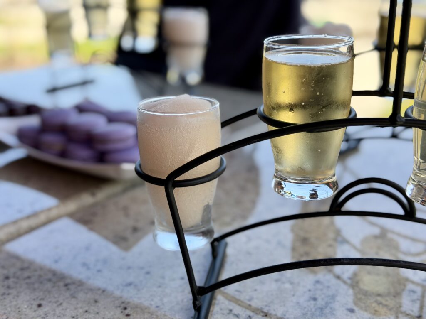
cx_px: 213
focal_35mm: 48
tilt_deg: -21.0
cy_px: 160
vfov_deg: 30.3
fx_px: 591
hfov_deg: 39.7
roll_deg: +0.5
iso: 80
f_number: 1.78
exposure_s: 1/1085
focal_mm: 6.76
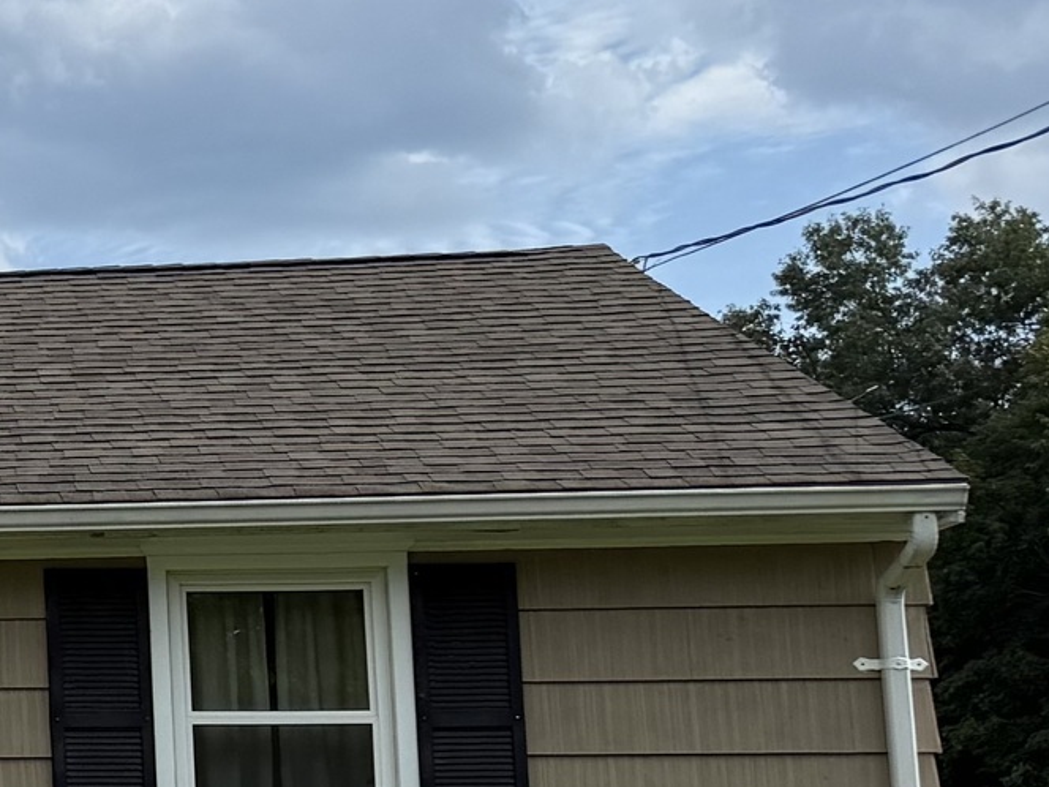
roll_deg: -0.9
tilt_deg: +8.7
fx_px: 3364
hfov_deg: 13.9
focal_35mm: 111
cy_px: 506
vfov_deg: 13.3
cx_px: -1264
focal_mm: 6.76
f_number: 1.78
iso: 80
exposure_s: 1/4673
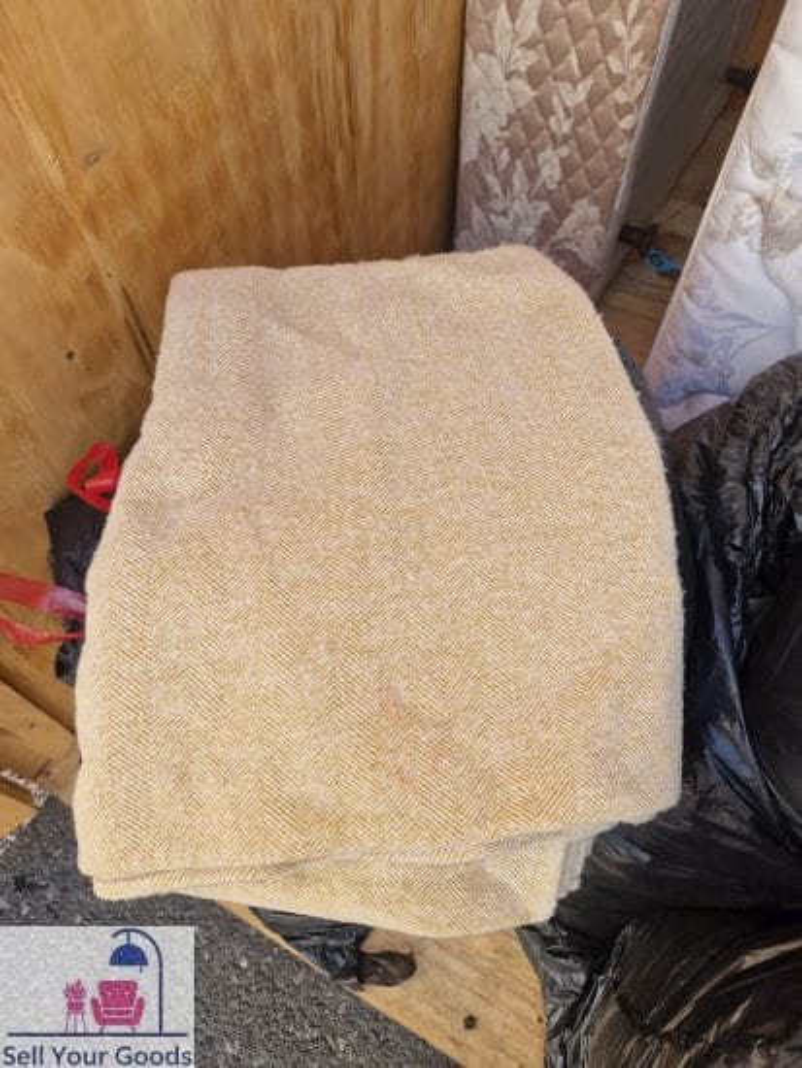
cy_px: 534
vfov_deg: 73.9
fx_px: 710
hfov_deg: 58.9
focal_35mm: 23
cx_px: 401
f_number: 1.8
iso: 50
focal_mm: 6.4
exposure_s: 1/180
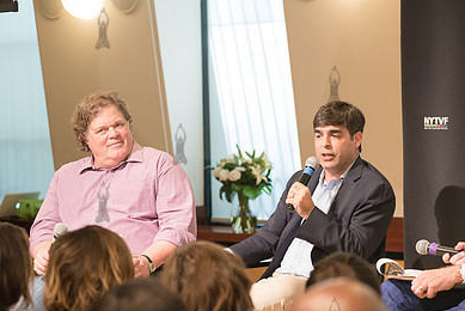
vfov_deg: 10.0
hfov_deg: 14.9
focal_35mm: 137
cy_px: 202
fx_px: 1771
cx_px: 334
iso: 2500
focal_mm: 92
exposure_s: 1/125
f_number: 4.5
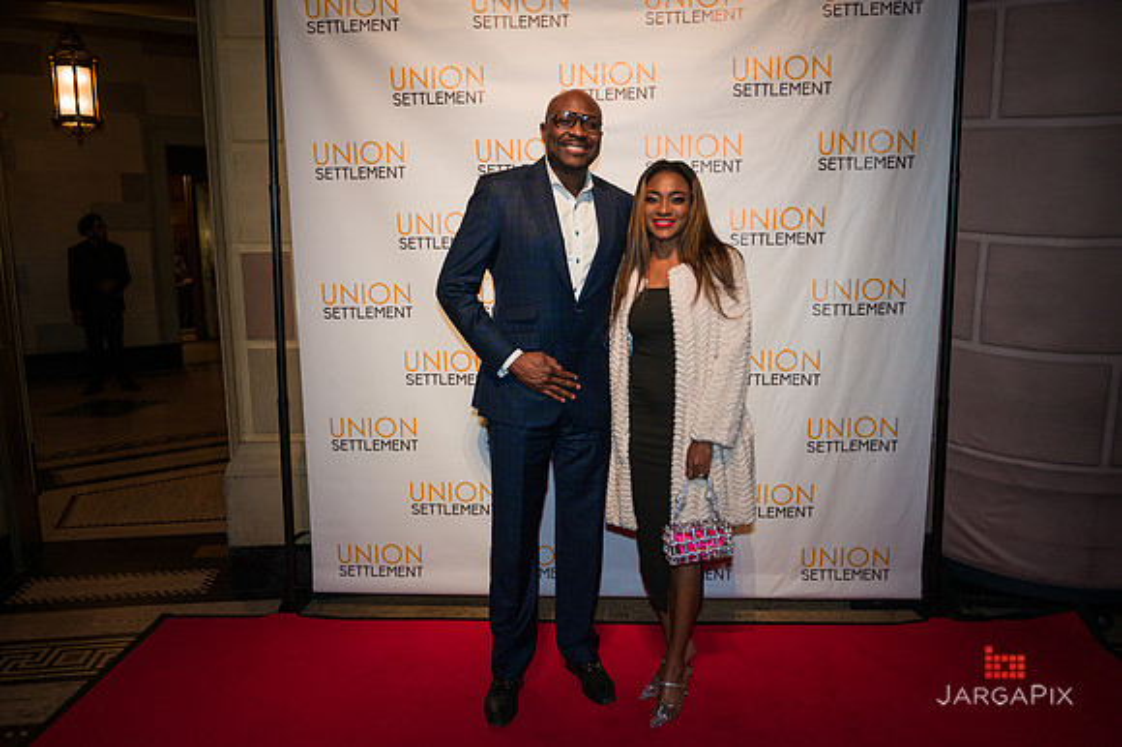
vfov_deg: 46.4
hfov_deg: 65.5
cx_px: 561
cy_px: 374
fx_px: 872
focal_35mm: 28
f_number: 3.2
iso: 640
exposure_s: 1/200
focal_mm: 28
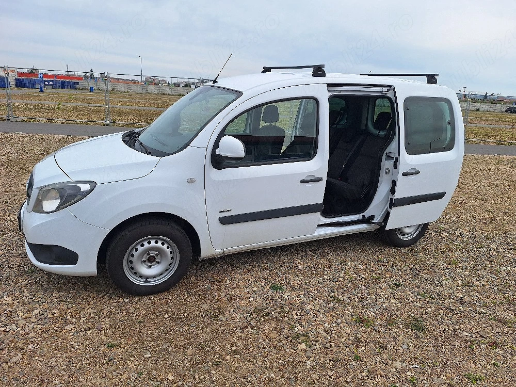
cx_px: 258
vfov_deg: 58.9
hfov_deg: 73.9
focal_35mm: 23
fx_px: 343
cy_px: 194
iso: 40
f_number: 1.8
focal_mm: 5.54
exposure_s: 1/2000
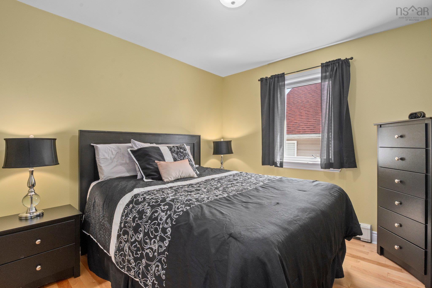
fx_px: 198
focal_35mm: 16
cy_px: 144
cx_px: 216
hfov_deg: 95.0
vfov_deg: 72.0
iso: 400
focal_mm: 11
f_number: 10
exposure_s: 1/5
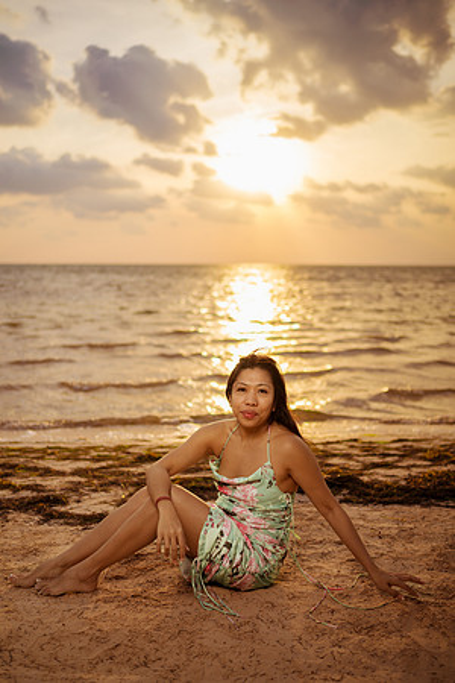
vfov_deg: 54.4
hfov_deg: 37.9
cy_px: 342
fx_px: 663
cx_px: 228
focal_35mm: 35
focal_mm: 35
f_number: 1.8
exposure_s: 1/5000
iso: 125
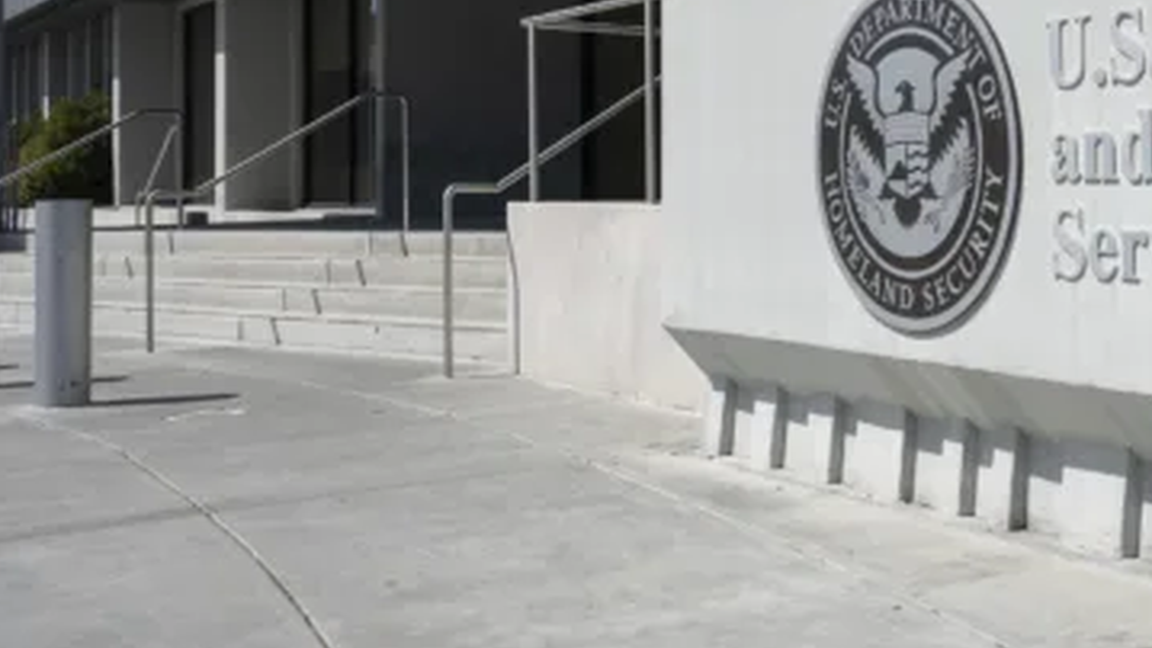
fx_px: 1741
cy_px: 69
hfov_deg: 35.5
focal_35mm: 57
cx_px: 903
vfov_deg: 20.7
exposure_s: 1/400
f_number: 8
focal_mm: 34
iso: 100
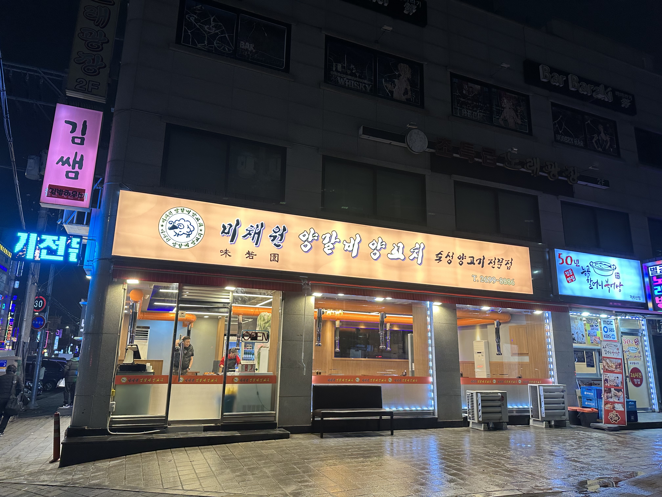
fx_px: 459
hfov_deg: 71.6
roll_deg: -0.8
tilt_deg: +12.6
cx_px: 331
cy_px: 248
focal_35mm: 24
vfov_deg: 56.8
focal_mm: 6.86
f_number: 1.78
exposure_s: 1/120
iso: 160
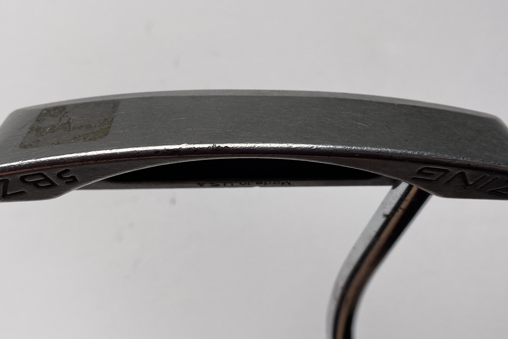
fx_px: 522
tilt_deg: -64.2
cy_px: 163
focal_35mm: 37
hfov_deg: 51.9
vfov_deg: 35.9
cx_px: 255
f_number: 1.8
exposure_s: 1/429
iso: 32
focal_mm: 4.25
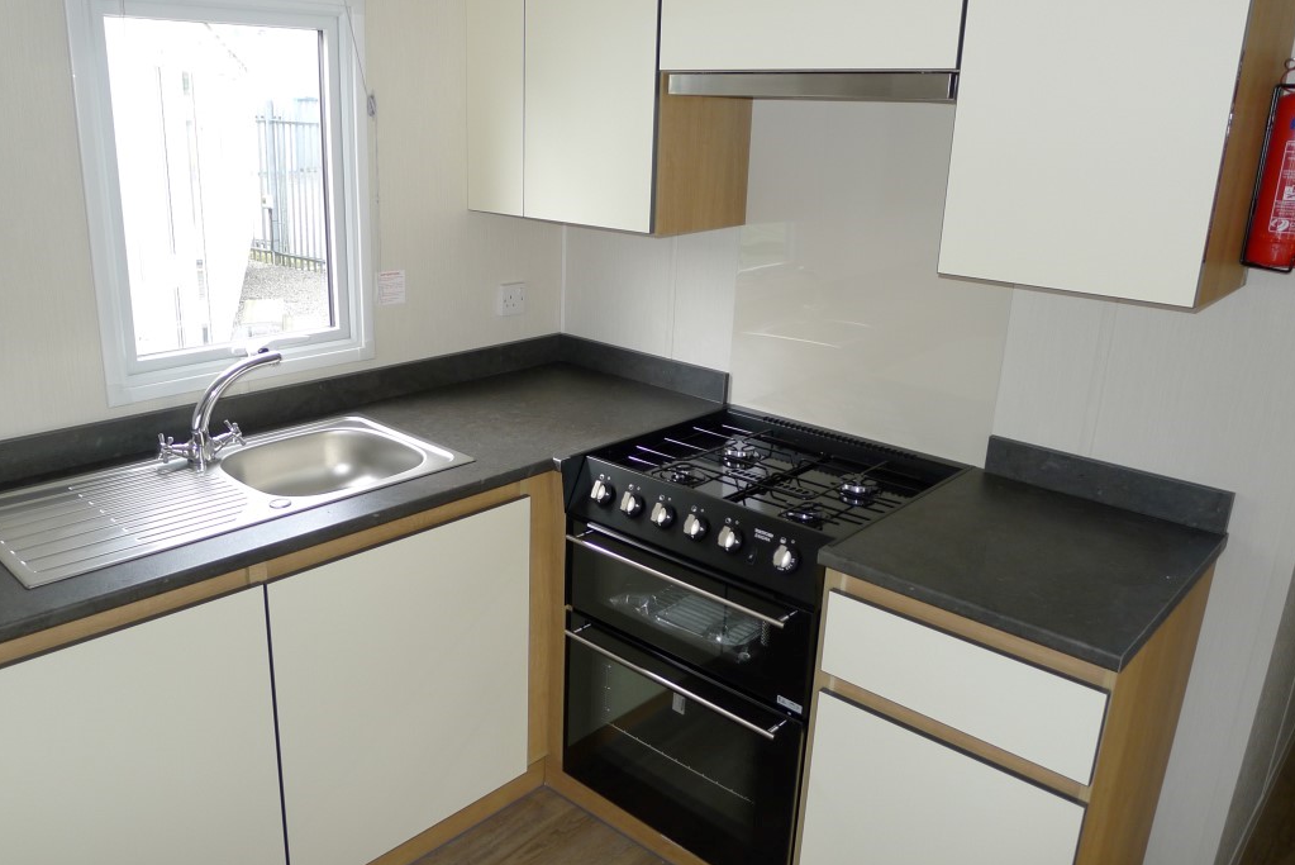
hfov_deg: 67.2
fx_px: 972
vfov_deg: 48.0
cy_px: 422
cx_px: 580
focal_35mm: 27
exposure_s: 1/125
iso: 100
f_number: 2.2
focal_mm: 5.1
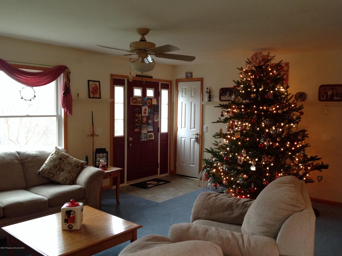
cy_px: 128
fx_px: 345
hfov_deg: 52.7
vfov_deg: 40.6
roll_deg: -1.0
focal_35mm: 35
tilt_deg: -4.3
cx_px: 171
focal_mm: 4.28
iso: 160
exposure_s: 1/15
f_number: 2.4
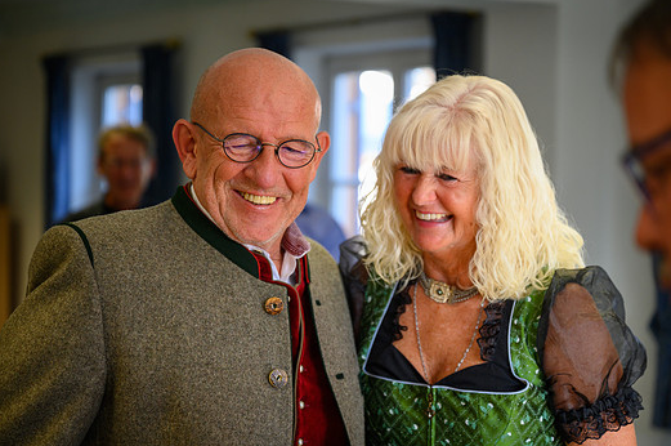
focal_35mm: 78
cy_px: 242
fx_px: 1452
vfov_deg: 17.4
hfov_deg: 26.0
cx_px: 354
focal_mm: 70
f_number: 2.8
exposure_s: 1/250
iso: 400
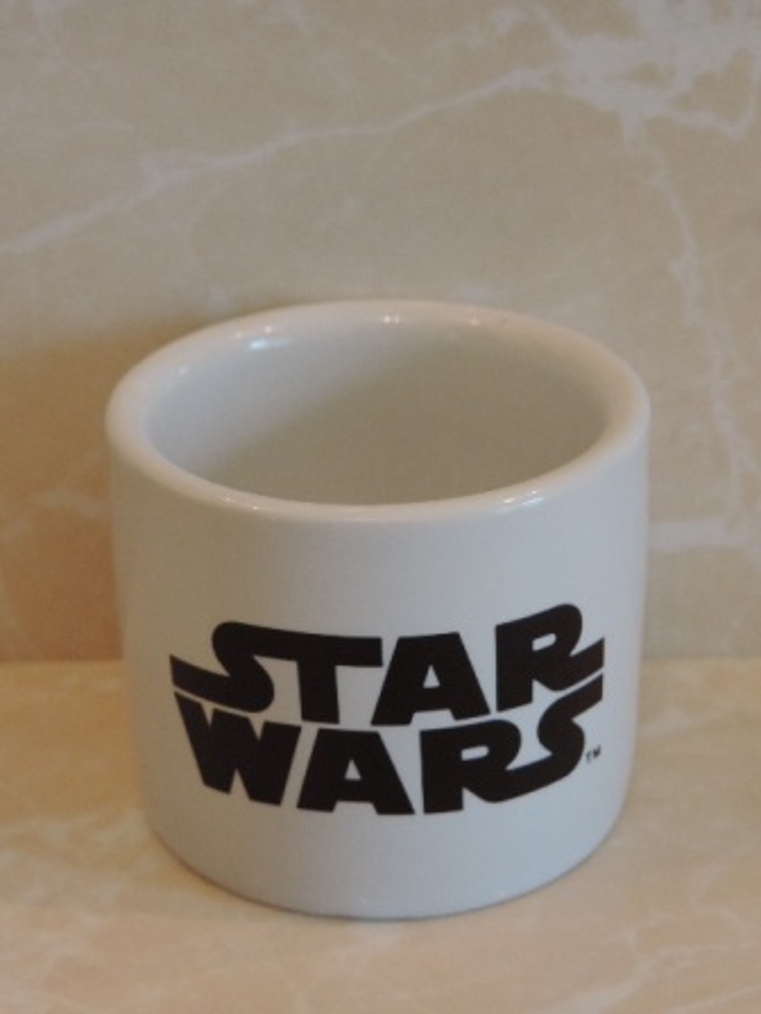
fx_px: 2638
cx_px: 380
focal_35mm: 90
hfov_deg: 16.4
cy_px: 507
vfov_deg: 21.8
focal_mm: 16
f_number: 4.1
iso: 400
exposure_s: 1/40
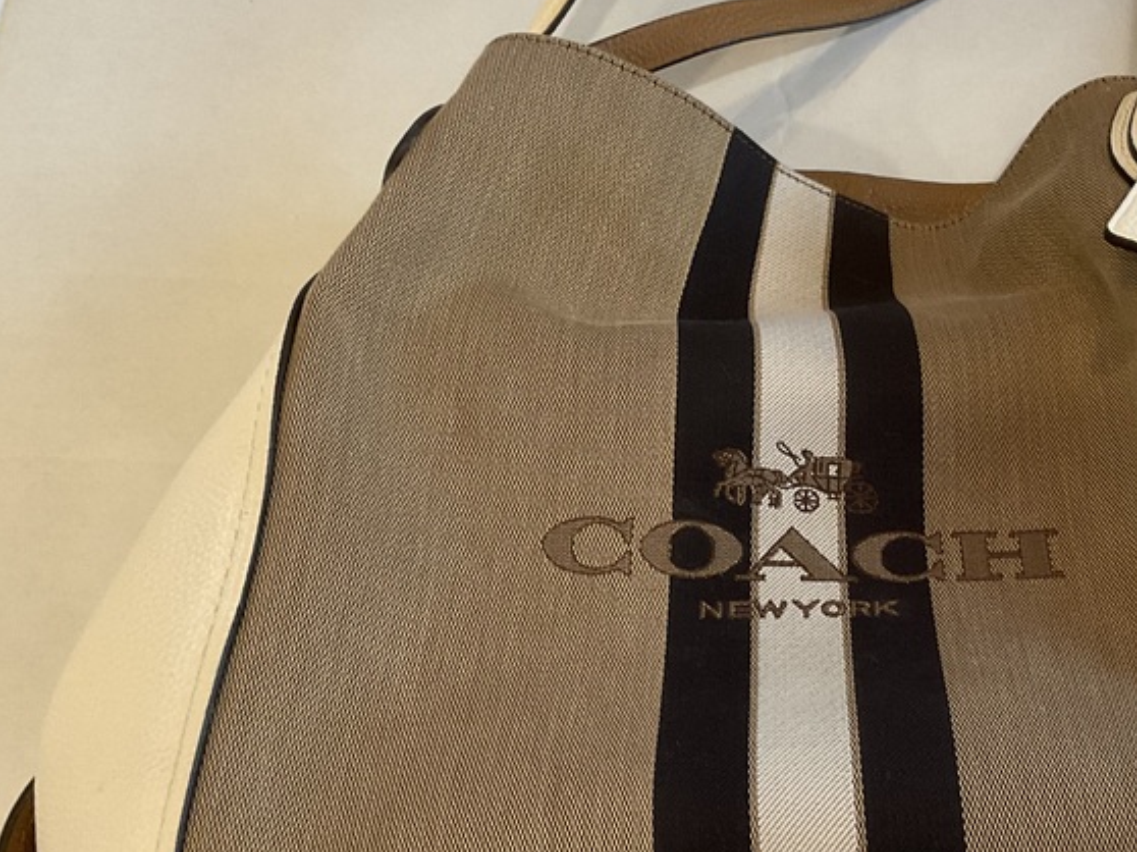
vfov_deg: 28.0
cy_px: 438
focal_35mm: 52
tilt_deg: -66.1
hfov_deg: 36.5
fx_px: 1707
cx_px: 750
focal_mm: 3
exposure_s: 1/60
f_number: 1.8
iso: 125
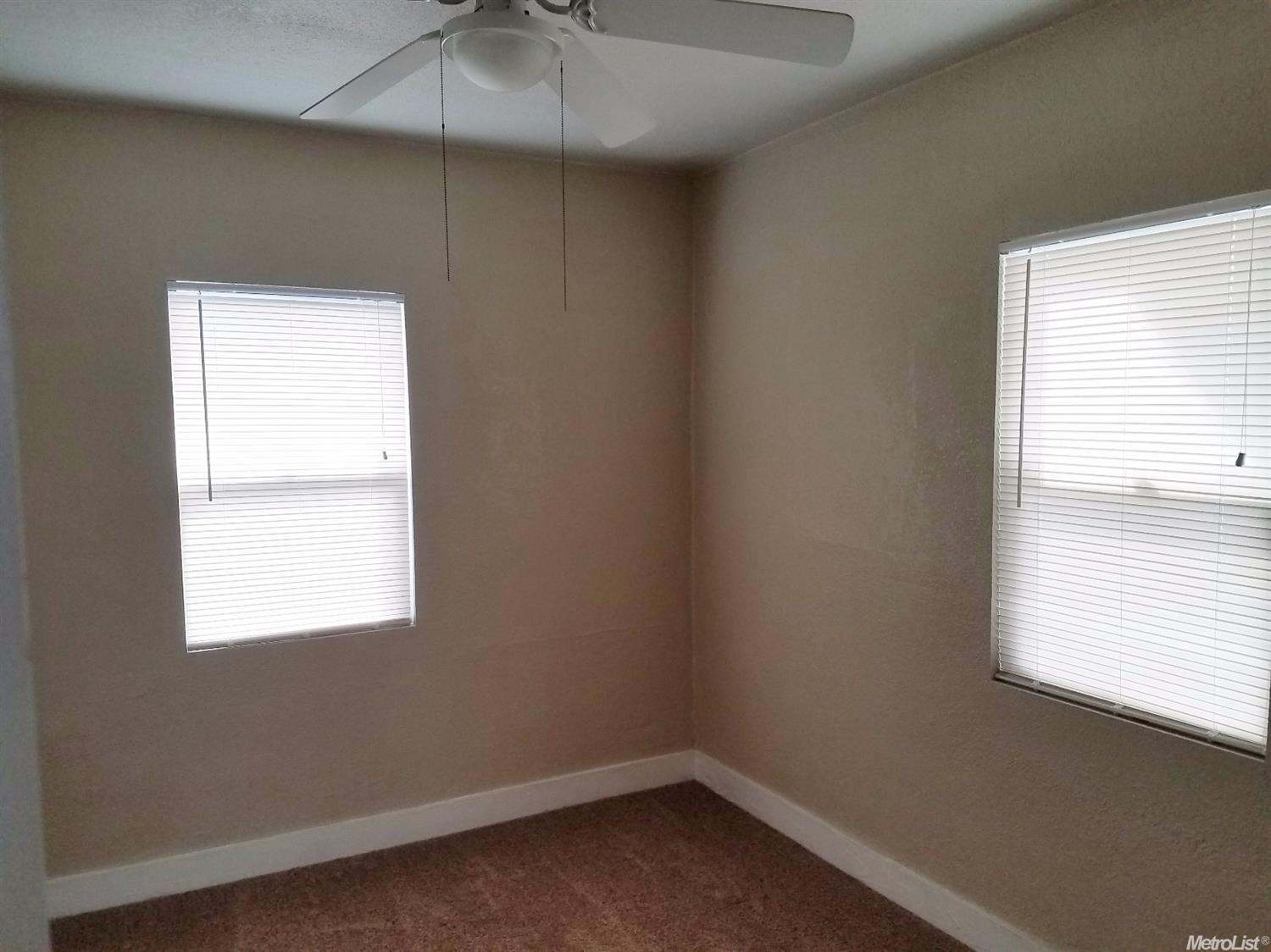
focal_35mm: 26
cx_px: 636
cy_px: 476
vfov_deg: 53.0
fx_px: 954
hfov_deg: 67.3
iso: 50
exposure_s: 1/60
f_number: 1.7
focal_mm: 4.2
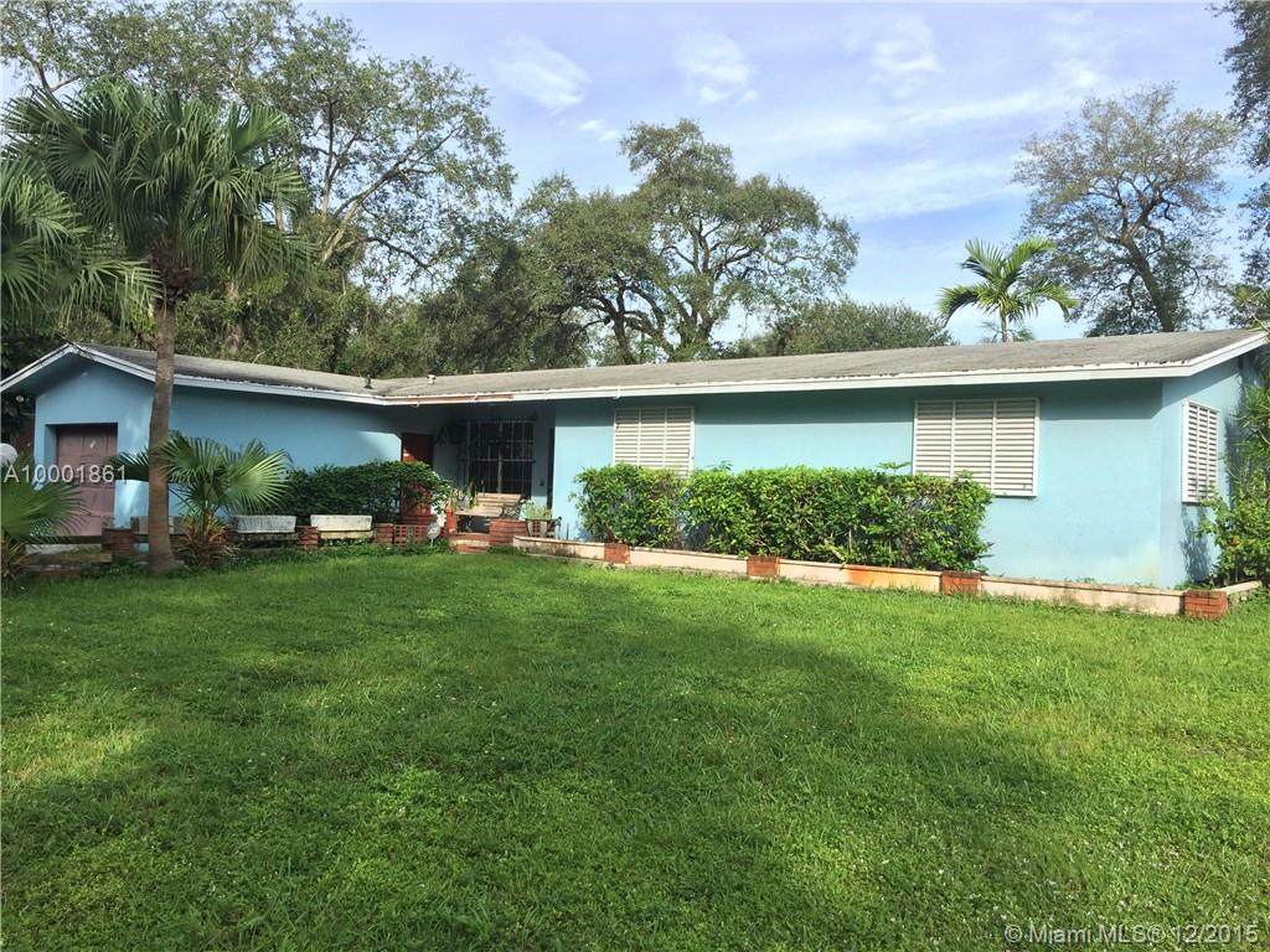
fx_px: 1064
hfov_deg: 61.7
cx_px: 635
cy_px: 476
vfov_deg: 48.2
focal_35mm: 29
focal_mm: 4.15
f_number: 2.2
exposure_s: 1/920
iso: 32
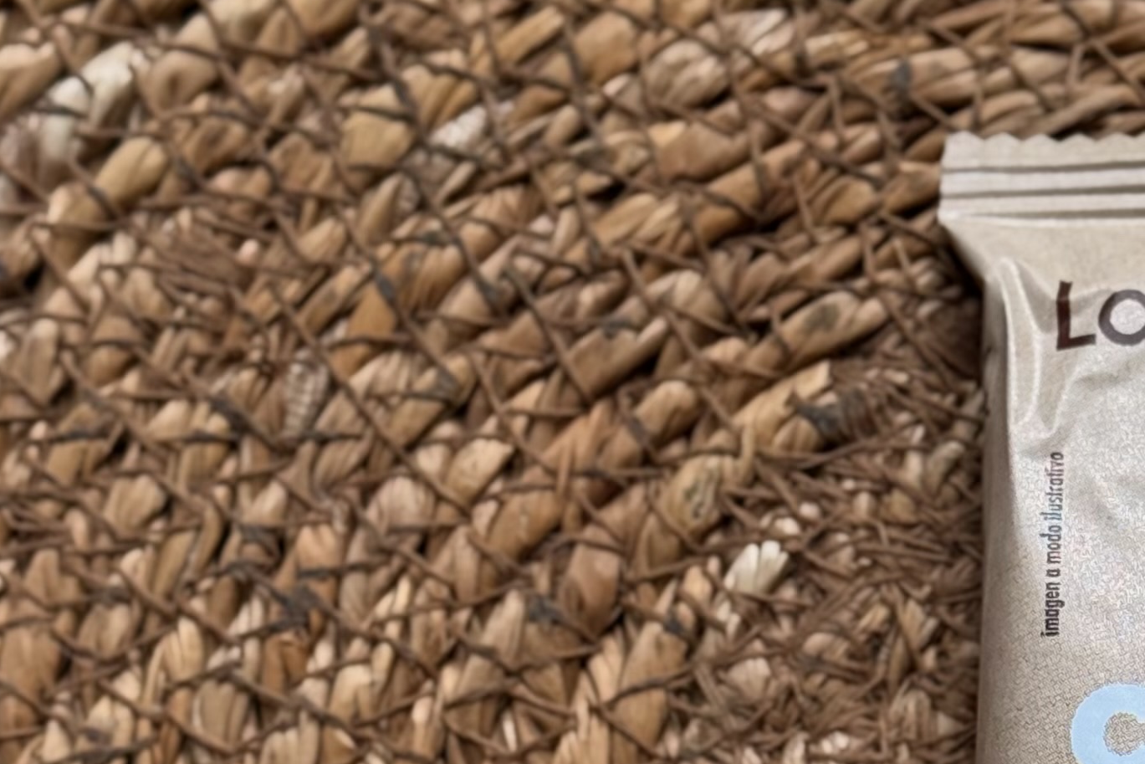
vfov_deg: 9.2
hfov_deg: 13.7
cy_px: 884
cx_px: 1205
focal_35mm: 147
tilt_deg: -82.3
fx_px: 4676
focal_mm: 6.76
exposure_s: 1/463
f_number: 1.78
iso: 64
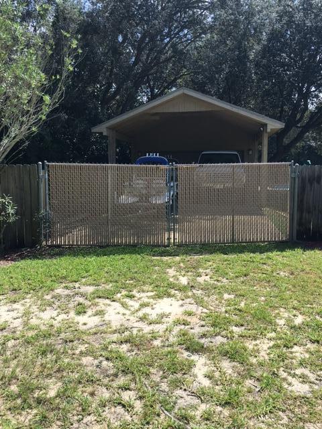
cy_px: 214
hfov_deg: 48.2
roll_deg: -0.4
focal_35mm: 29
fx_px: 360
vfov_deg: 61.7
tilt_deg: -4.0
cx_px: 161
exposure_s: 1/1115
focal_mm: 4.15
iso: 25
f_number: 2.2
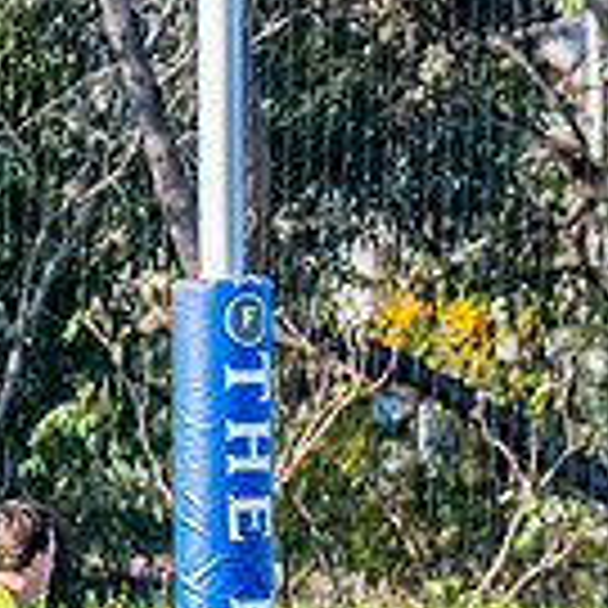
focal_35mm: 1517
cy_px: 507
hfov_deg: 1.2
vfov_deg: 1.2
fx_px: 30145
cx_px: 1611
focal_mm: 330
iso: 800
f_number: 7.1
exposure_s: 1/1600
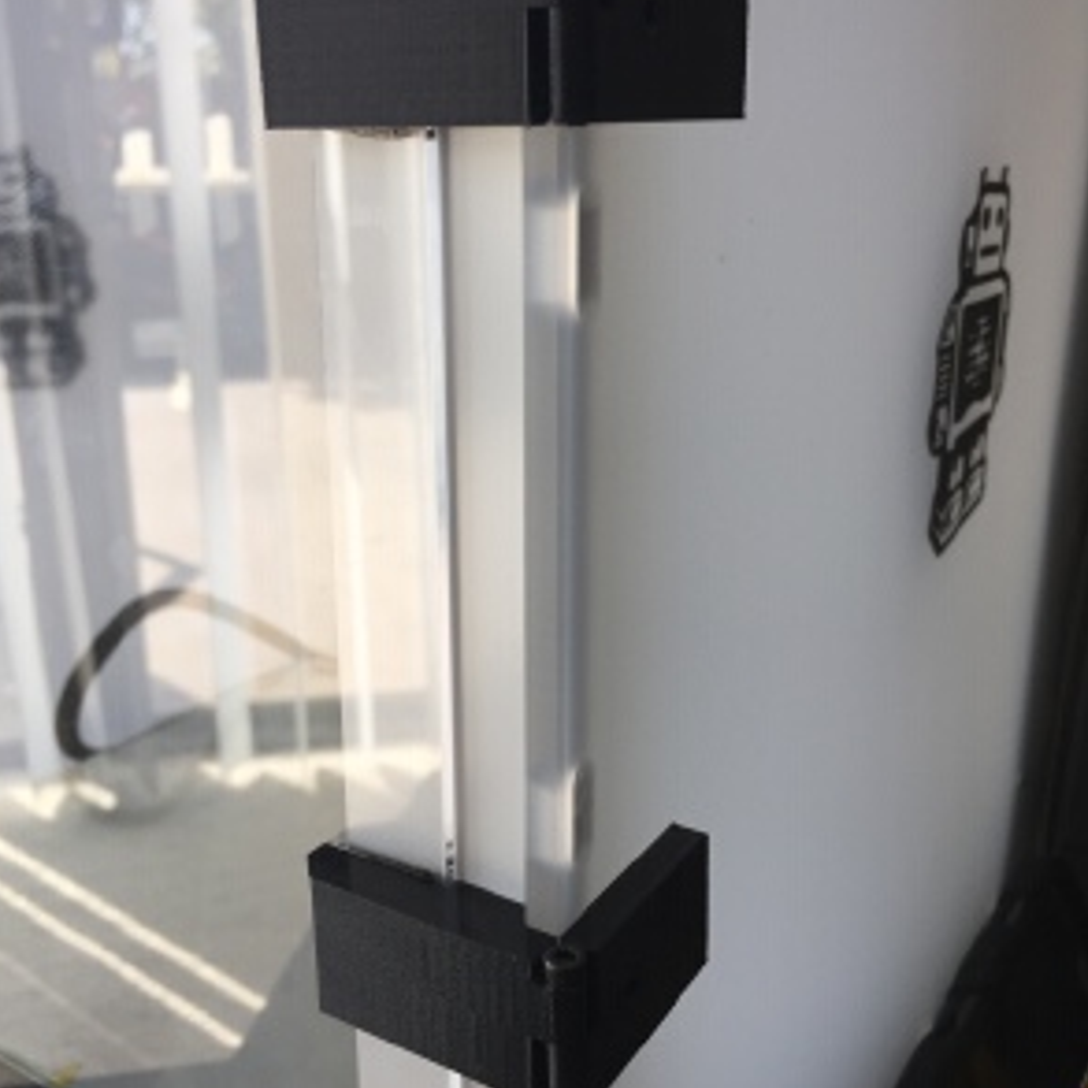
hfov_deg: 47.2
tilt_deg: -18.7
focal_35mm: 35
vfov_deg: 47.2
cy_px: 535
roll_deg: -0.6
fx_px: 1245
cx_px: 538
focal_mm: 4.15
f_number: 2.2
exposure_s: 1/202
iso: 32
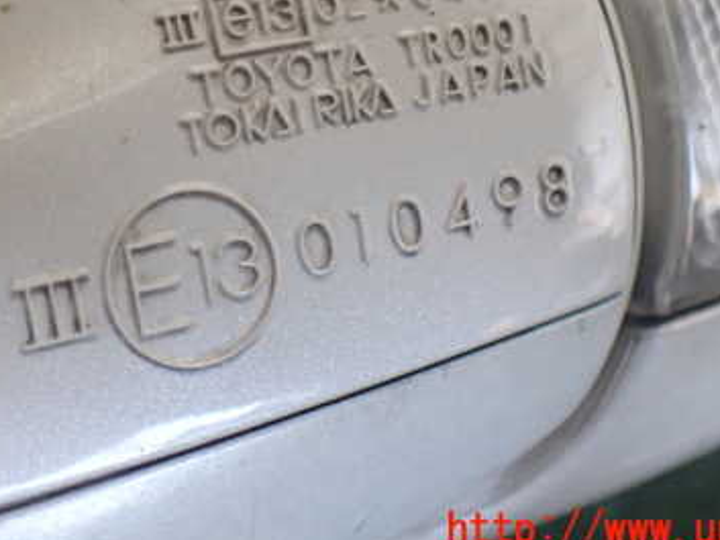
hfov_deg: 37.4
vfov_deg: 27.9
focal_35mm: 51
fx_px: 1061
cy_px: 98
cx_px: 296
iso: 320
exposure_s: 1/125
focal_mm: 5.4
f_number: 2.3
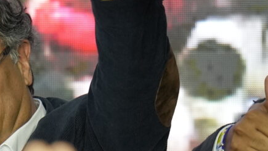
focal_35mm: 2465
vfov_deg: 0.5
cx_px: -5
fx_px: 17522
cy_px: 188
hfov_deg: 0.9
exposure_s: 1/250
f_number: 2.8
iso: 1250
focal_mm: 400
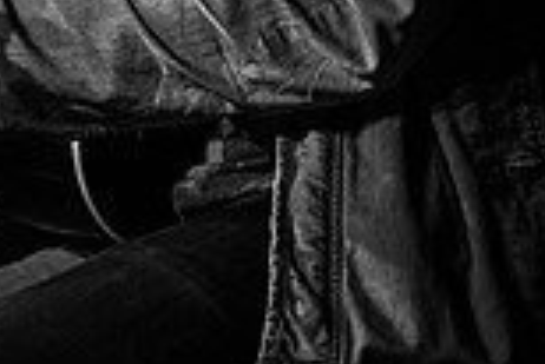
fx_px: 14092
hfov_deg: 2.2
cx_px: 25
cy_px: -375
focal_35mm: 930
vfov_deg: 1.5
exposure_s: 1/125
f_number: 5.6
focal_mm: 318
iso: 4000
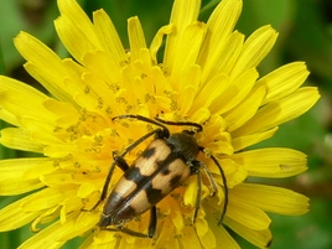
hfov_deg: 10.1
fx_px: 1880
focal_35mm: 196
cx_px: 133
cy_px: 162
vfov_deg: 7.6
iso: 80
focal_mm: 13.6
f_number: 4
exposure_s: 1/400
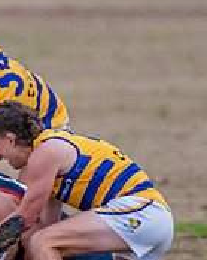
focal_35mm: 1176
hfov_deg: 1.3
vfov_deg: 1.6
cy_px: 171
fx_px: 9014
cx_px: -82
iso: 1100
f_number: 2.8
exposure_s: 1/2000
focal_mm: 300
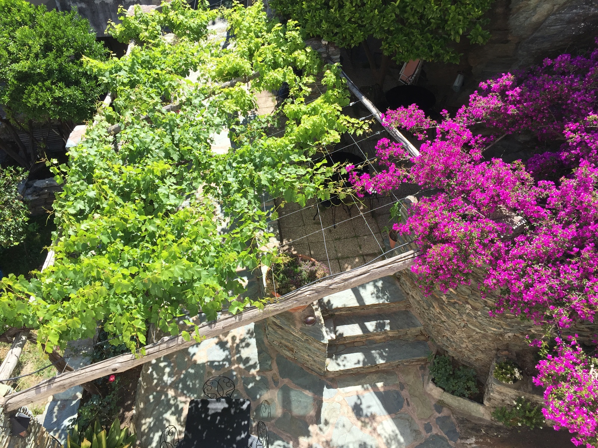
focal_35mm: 29
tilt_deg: -45.2
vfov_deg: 48.2
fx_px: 501
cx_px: 299
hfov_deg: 61.7
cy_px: 224
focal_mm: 4.15
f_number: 2.2
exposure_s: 1/1068
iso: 32
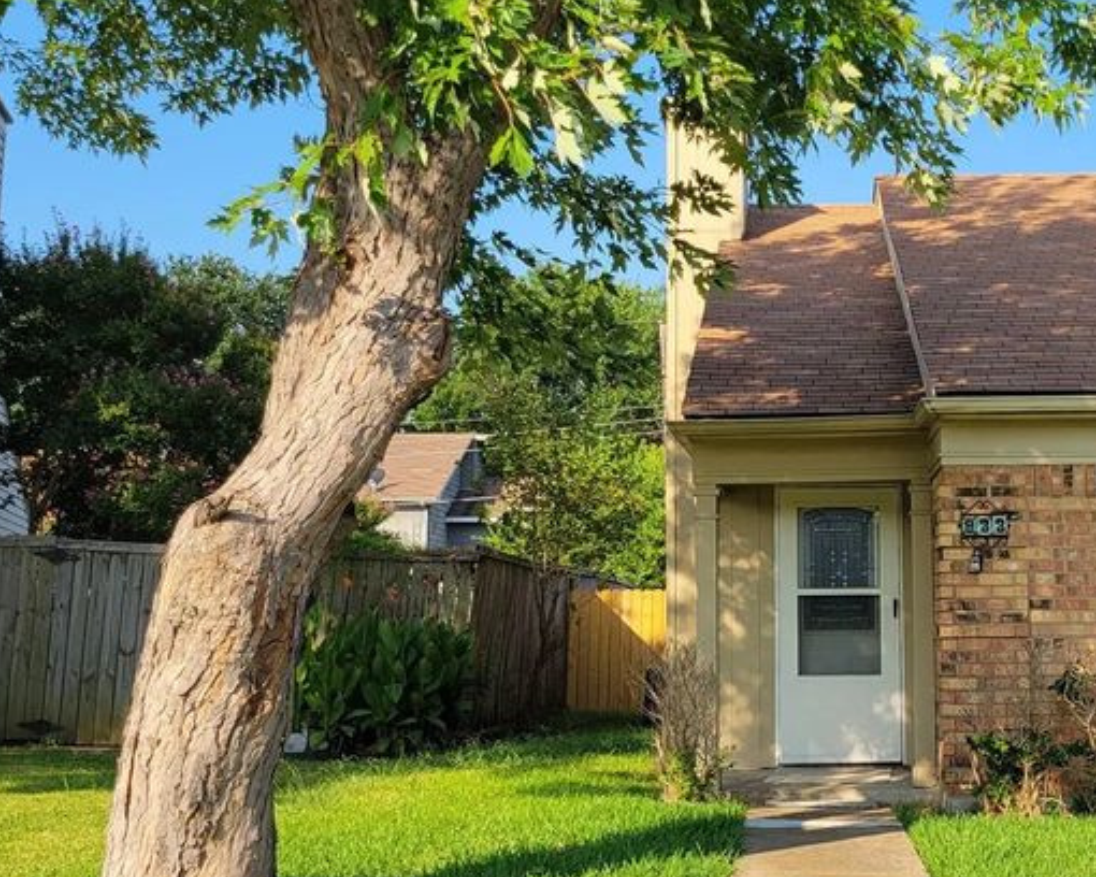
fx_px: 1654
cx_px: 870
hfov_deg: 35.5
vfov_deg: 29.7
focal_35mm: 51
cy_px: 428
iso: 40
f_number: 1.8
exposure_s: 1/1242
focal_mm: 5.4
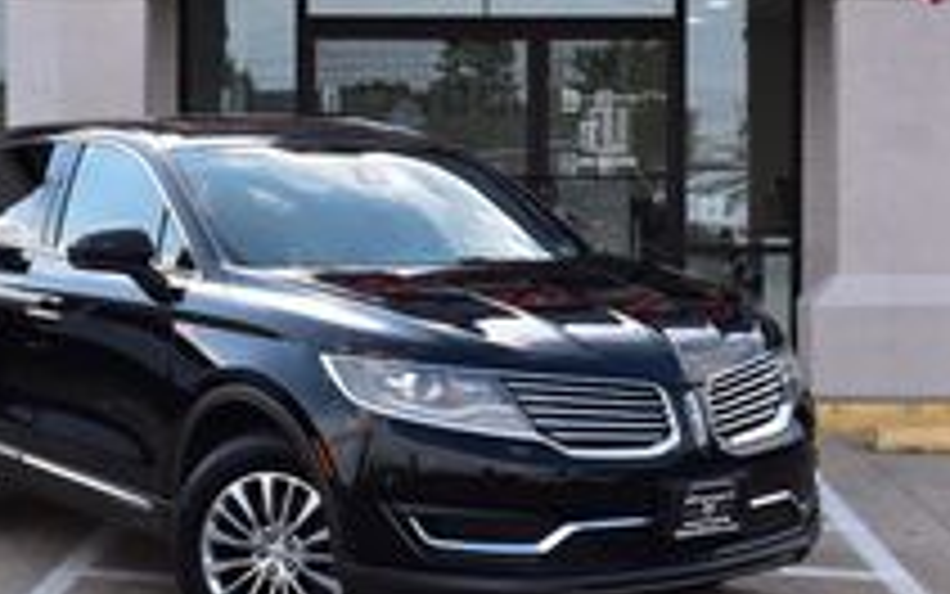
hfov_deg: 25.5
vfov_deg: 16.1
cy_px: 225
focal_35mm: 81
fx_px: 2098
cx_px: 500
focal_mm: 28
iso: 400
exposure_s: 1/250
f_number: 10
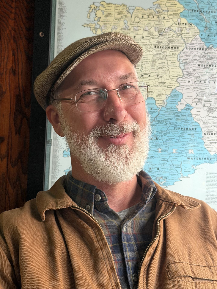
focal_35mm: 48
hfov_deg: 30.3
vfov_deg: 39.7
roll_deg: -2.2
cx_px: 108
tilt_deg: +2.1
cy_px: 144
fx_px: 401
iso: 250
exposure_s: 1/40
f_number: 1.78
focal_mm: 6.76
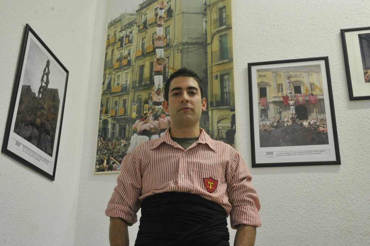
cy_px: 123
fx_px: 452
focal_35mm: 44
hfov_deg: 44.5
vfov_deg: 30.5
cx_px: 185
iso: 4000
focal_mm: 44
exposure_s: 1/60
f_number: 7.1
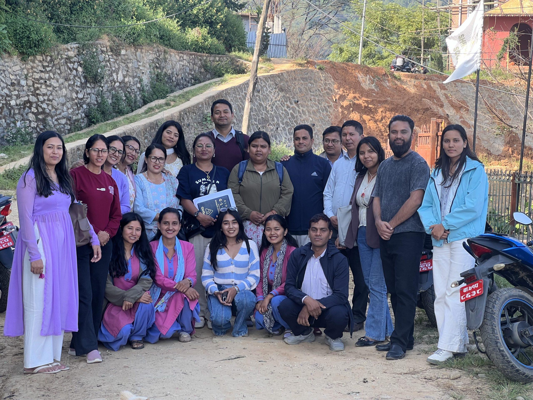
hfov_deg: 25.3
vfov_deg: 19.1
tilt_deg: -2.0
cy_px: 200
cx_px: 266
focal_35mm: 77
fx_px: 1186
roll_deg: -1.7
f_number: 2.8
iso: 32
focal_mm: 9
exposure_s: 1/99
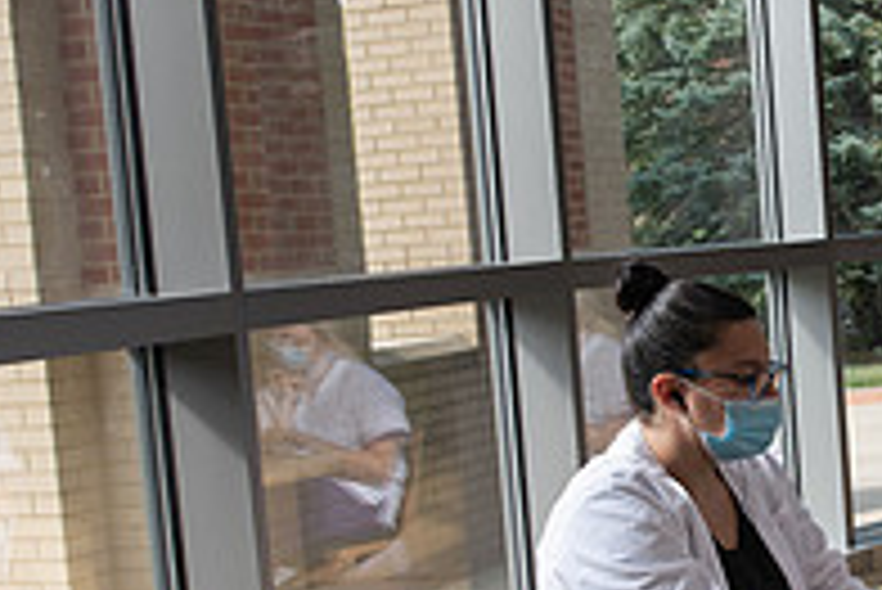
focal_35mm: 83
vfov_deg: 16.4
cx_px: 846
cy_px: 412
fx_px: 2035
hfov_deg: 23.6
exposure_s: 1/200
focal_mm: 28
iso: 400
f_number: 5.6
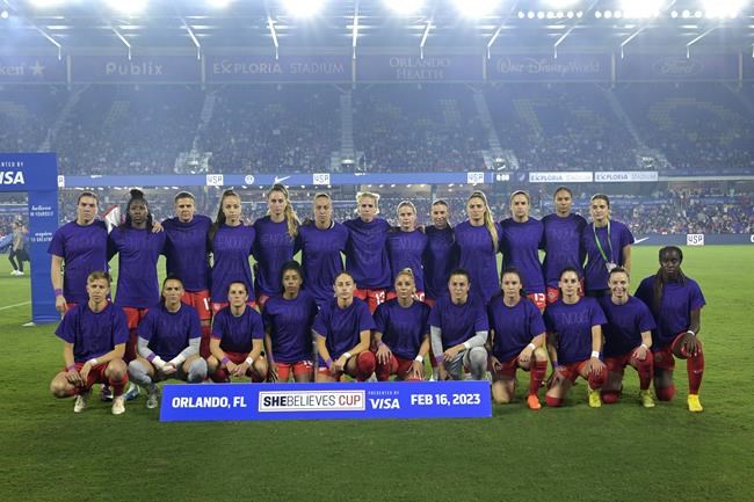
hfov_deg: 47.4
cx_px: 377
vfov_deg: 32.6
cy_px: 251
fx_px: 858
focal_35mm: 41
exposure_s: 1/250
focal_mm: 27.5
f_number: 5.6
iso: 1250
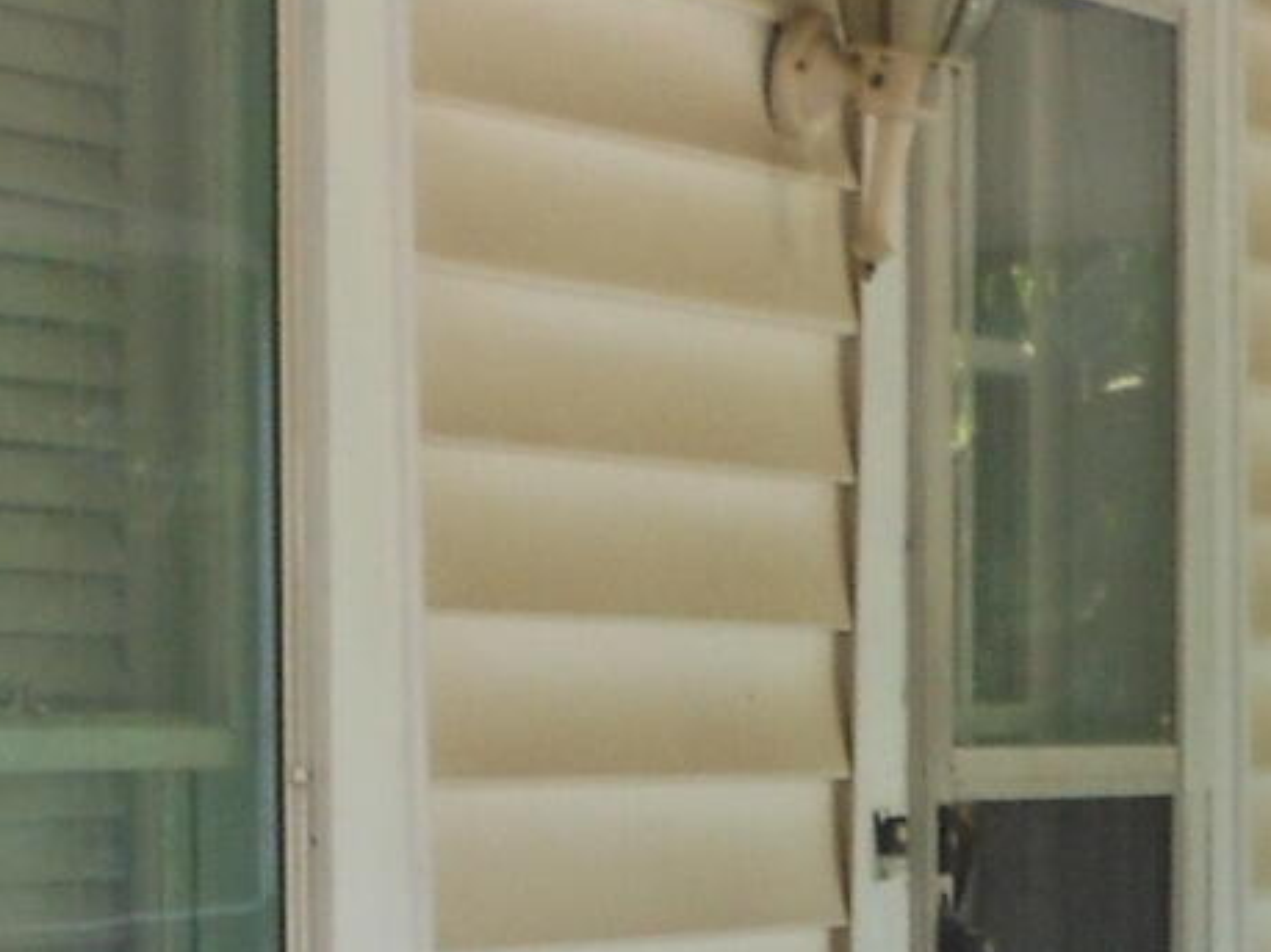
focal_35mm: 183
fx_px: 6717
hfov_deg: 10.7
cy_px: 1085
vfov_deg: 8.0
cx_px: -147
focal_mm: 5
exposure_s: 1/30
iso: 80
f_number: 3.7
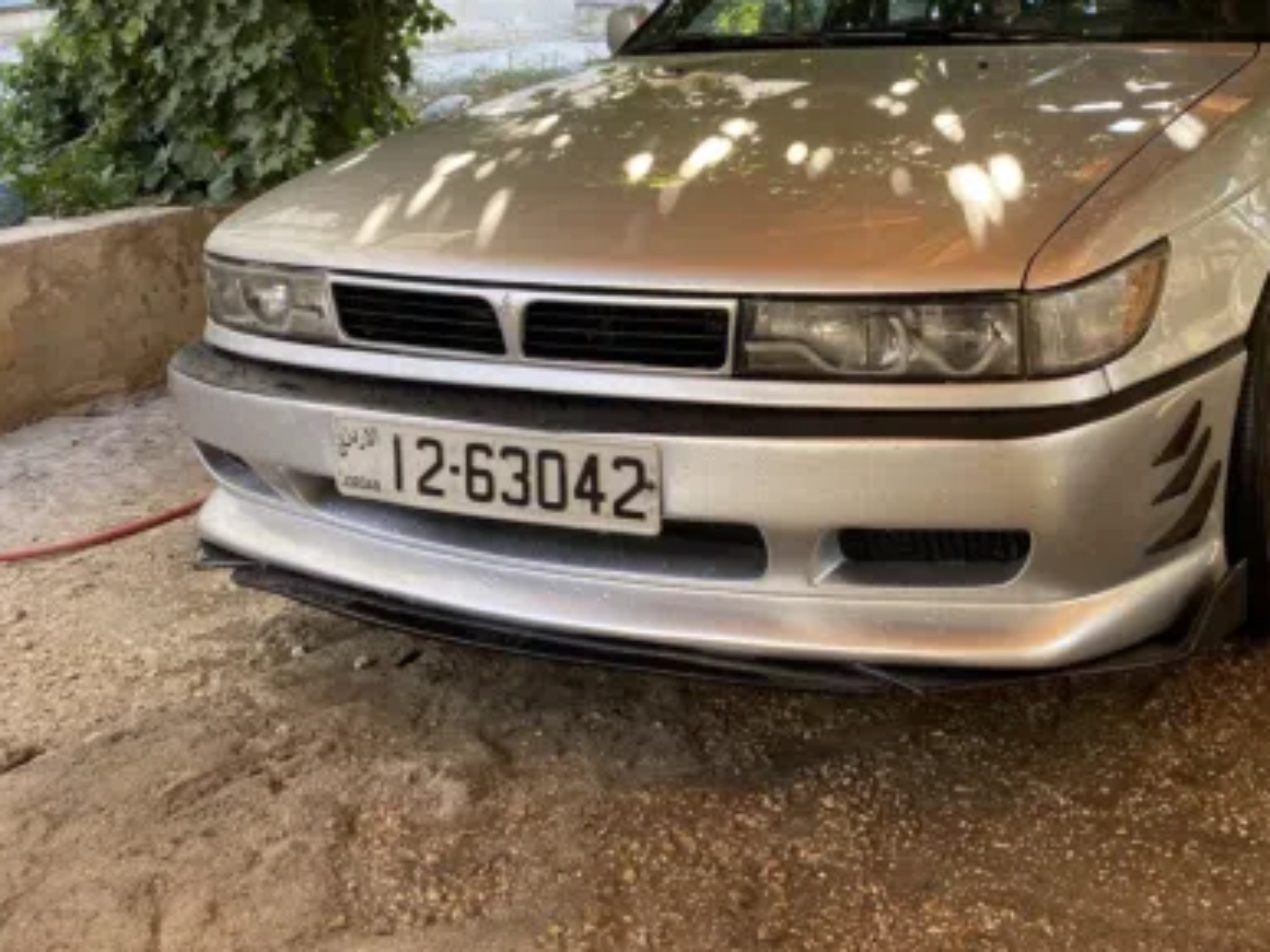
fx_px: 1577
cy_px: 253
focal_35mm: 43
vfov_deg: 33.0
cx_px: 899
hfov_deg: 42.9
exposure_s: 1/121
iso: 40
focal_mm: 4.25
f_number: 1.8
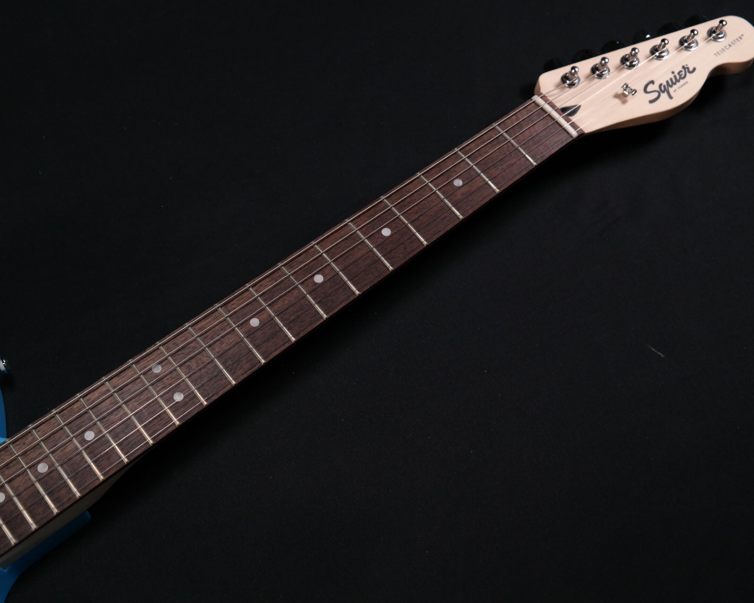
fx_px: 1049
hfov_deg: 39.5
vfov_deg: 32.1
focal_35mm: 47
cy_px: 302
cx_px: 336
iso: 800
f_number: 6.3
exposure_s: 1/100
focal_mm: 27
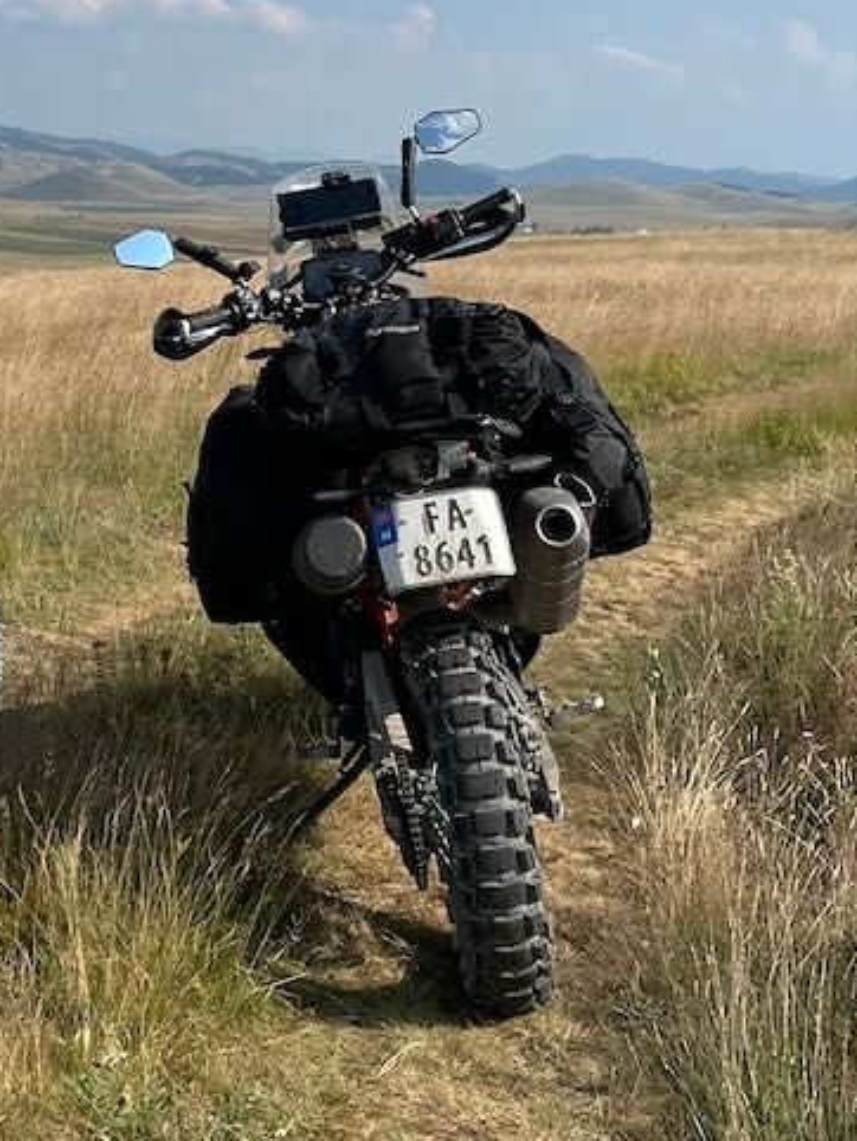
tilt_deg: -2.4
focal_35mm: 69
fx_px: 2276
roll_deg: -2.4
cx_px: 2
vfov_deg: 27.8
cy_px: 317
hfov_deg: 20.6
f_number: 1.6
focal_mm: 4.2
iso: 50
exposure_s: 1/5291
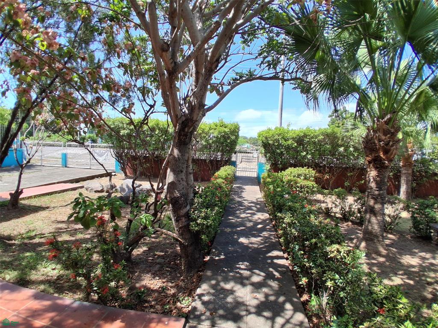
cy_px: 164
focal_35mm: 17
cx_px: 219
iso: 50
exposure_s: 1/684
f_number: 2.2
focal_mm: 1.4
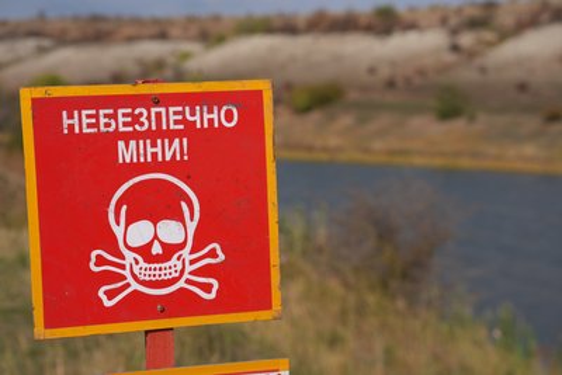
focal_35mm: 73
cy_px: 188
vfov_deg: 18.7
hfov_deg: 27.7
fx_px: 1140
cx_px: 281
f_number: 8
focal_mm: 73
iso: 80
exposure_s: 1/400
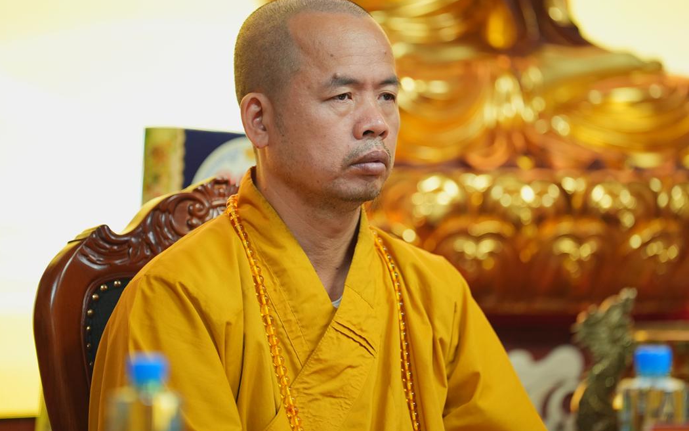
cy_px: 198
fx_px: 4243
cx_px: 348
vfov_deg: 5.8
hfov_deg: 9.3
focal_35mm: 226
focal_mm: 194
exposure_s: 1/125
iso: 2000
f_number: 2.8
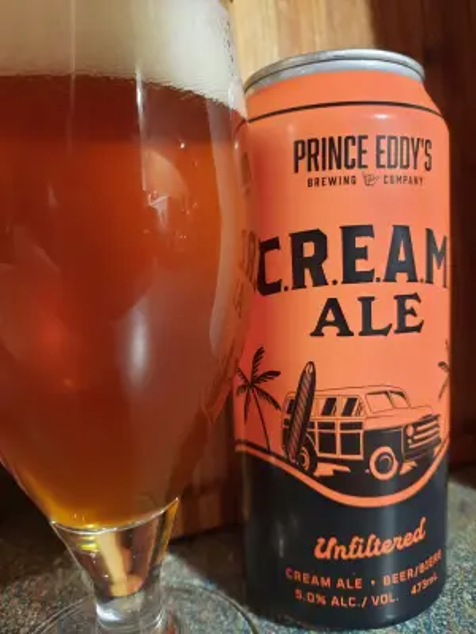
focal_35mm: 25
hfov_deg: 54.9
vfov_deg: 69.4
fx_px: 458
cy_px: 317
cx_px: 238
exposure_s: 1/24
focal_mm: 4.6
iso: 400
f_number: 2
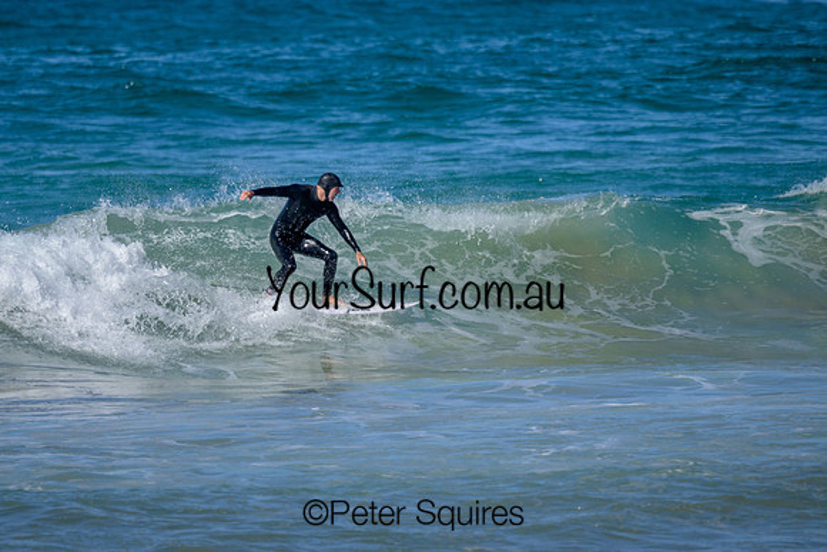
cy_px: 196
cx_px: 289
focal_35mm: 1099
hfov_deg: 1.9
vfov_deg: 1.3
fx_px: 25251
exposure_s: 1/2000
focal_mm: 800
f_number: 6.3
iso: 280
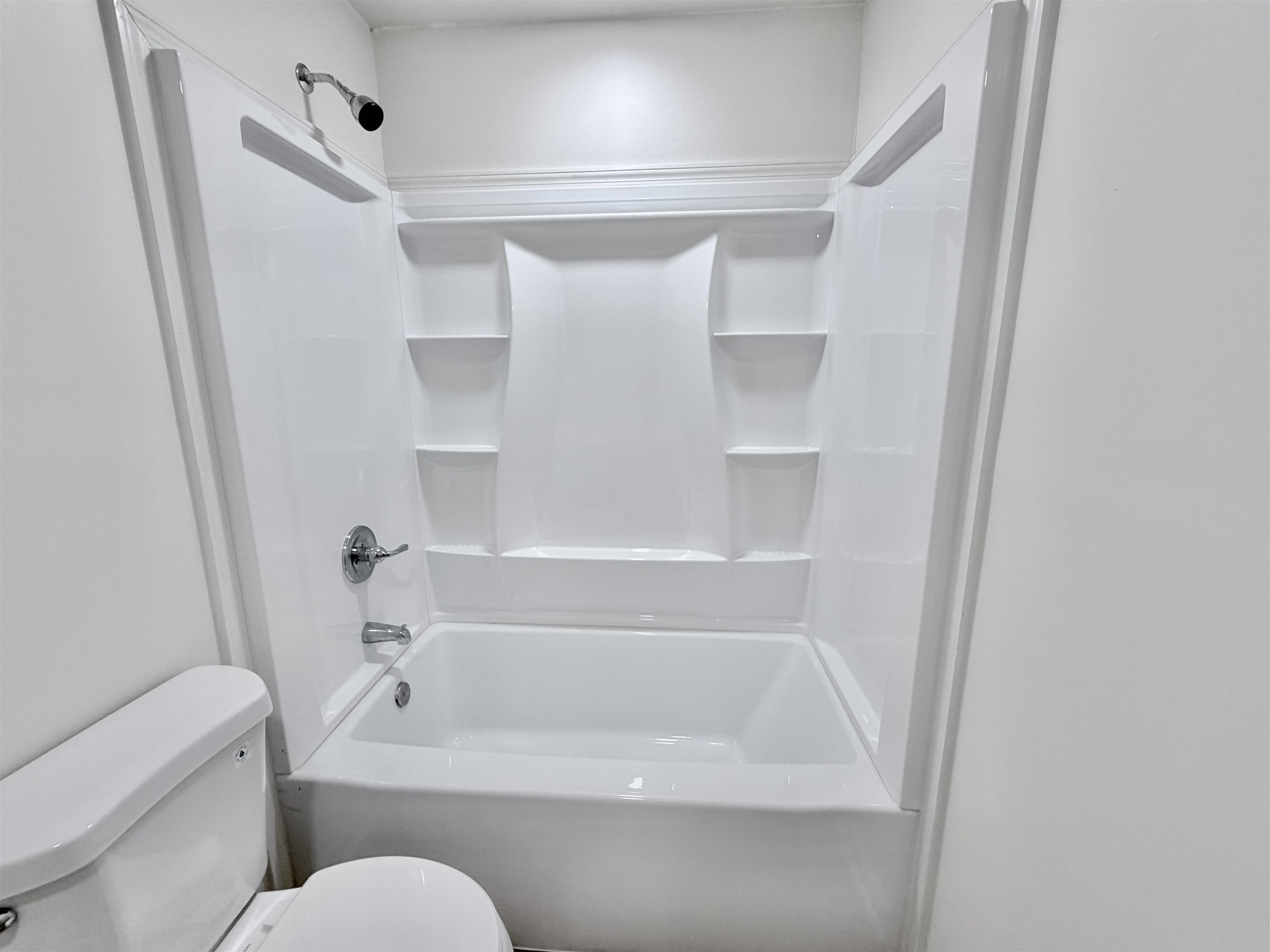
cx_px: 635
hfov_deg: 102.1
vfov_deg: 85.7
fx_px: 514
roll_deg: -0.8
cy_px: 476
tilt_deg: -11.8
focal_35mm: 14
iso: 125
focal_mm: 2.22
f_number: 2.2
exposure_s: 1/121
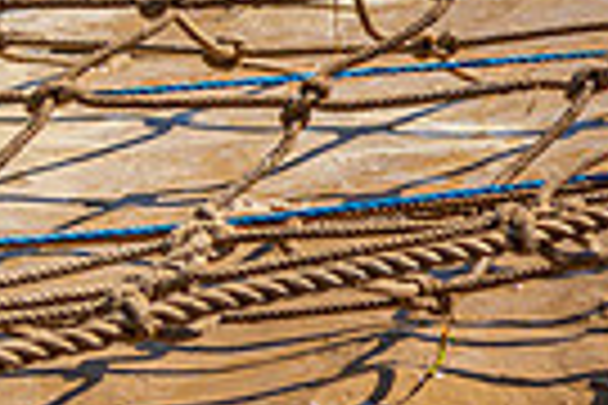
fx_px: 4121
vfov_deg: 5.6
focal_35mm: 244
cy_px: 40
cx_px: 1206
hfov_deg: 8.1
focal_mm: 34
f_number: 4
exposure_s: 1/6400
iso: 100
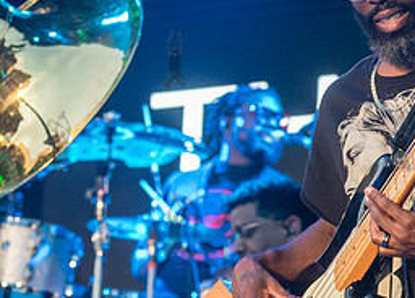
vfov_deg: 6.8
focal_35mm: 212
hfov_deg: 9.4
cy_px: 105
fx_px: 2504
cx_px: 478
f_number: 4.5
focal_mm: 80
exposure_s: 1/250
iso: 4000
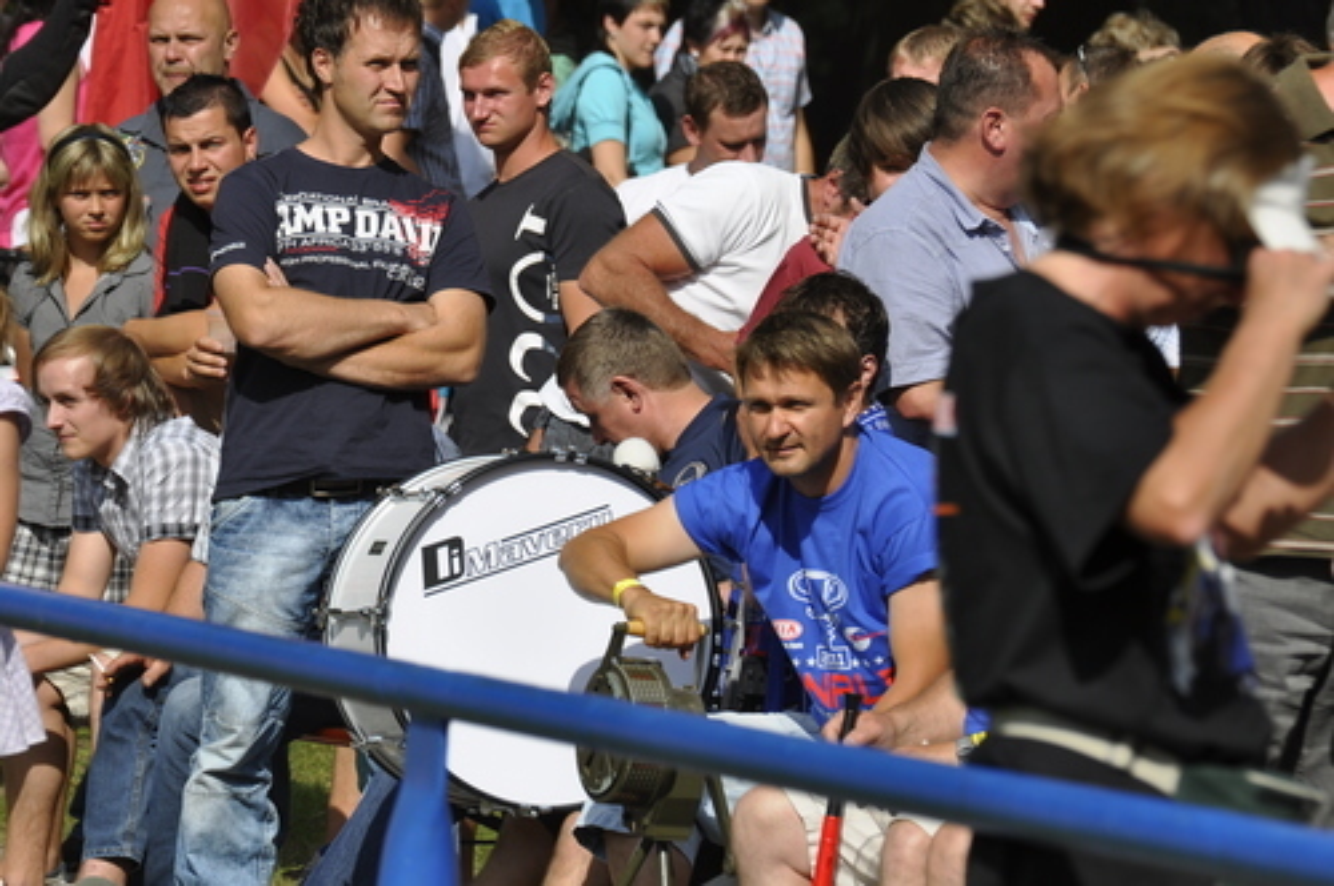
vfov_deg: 5.2
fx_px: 9714
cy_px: 443
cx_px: 667
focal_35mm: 262
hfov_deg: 7.9
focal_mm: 175
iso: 200
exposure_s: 1/1000
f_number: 8
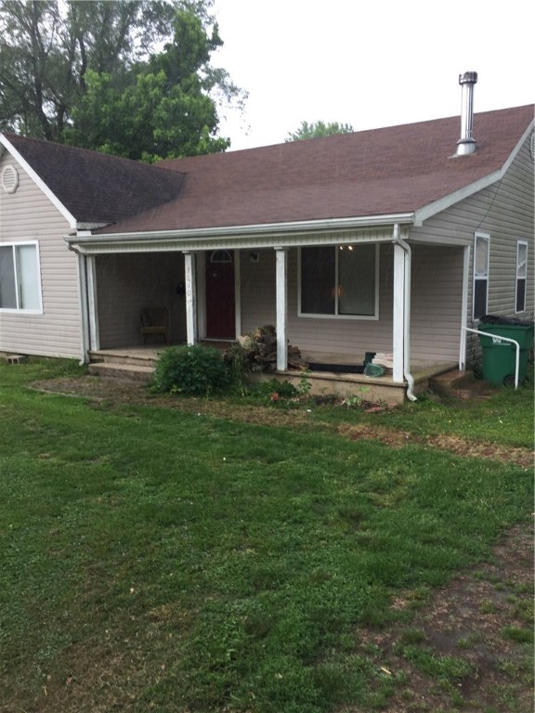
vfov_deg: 61.7
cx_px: 268
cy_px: 356
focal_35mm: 29
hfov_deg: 48.2
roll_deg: +0.3
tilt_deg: -2.9
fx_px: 598
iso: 32
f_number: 2.2
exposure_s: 1/120
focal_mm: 4.15
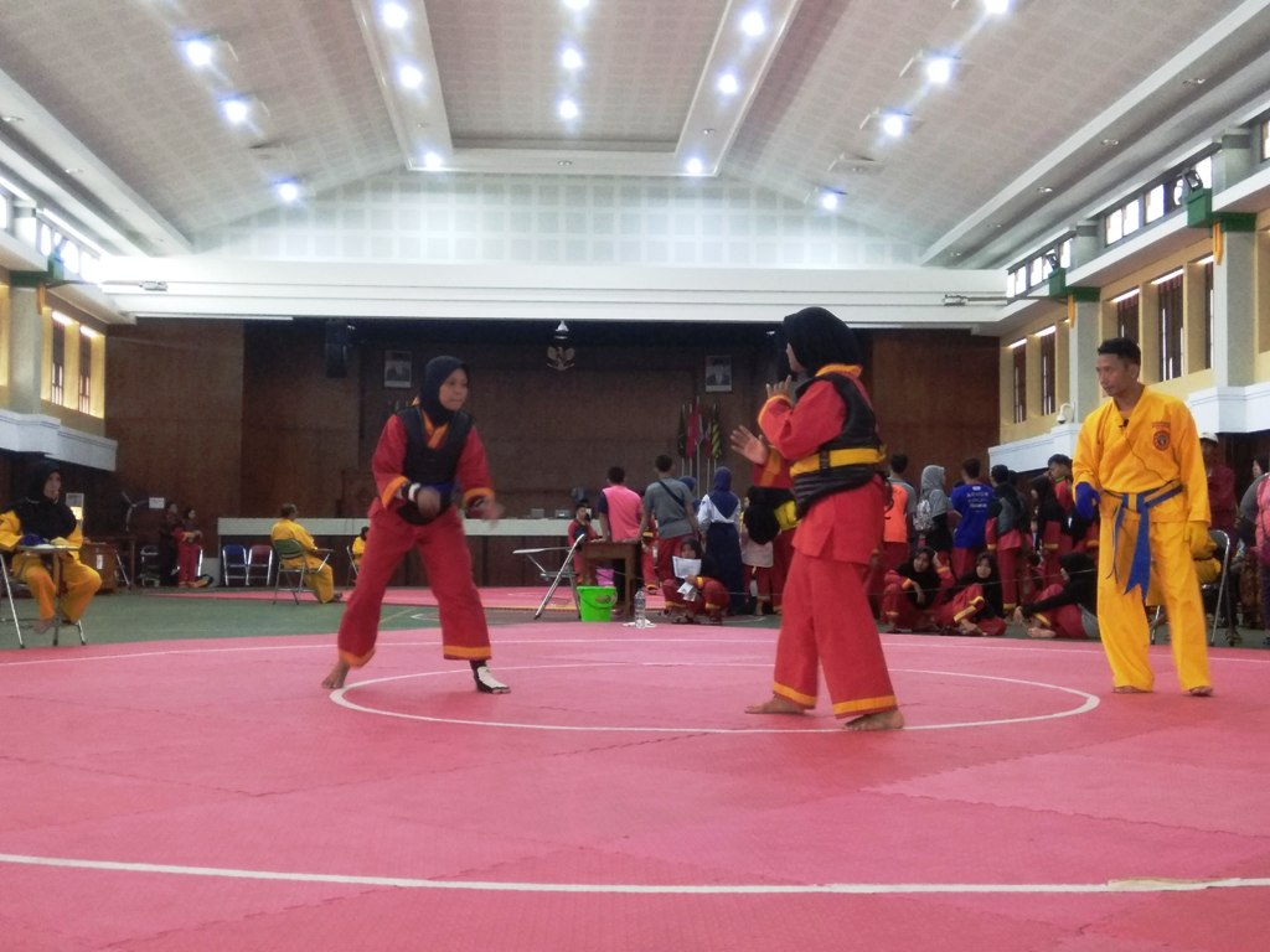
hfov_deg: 79.0
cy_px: 476
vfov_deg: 63.4
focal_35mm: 21
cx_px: 635
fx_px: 770
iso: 500
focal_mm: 3.57
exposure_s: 1/25
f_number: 2
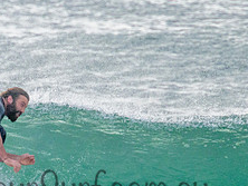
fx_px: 16768
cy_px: 142
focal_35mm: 2338
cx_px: 36
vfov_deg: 0.6
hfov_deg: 0.8
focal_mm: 800
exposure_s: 1/2000
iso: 1400
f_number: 11
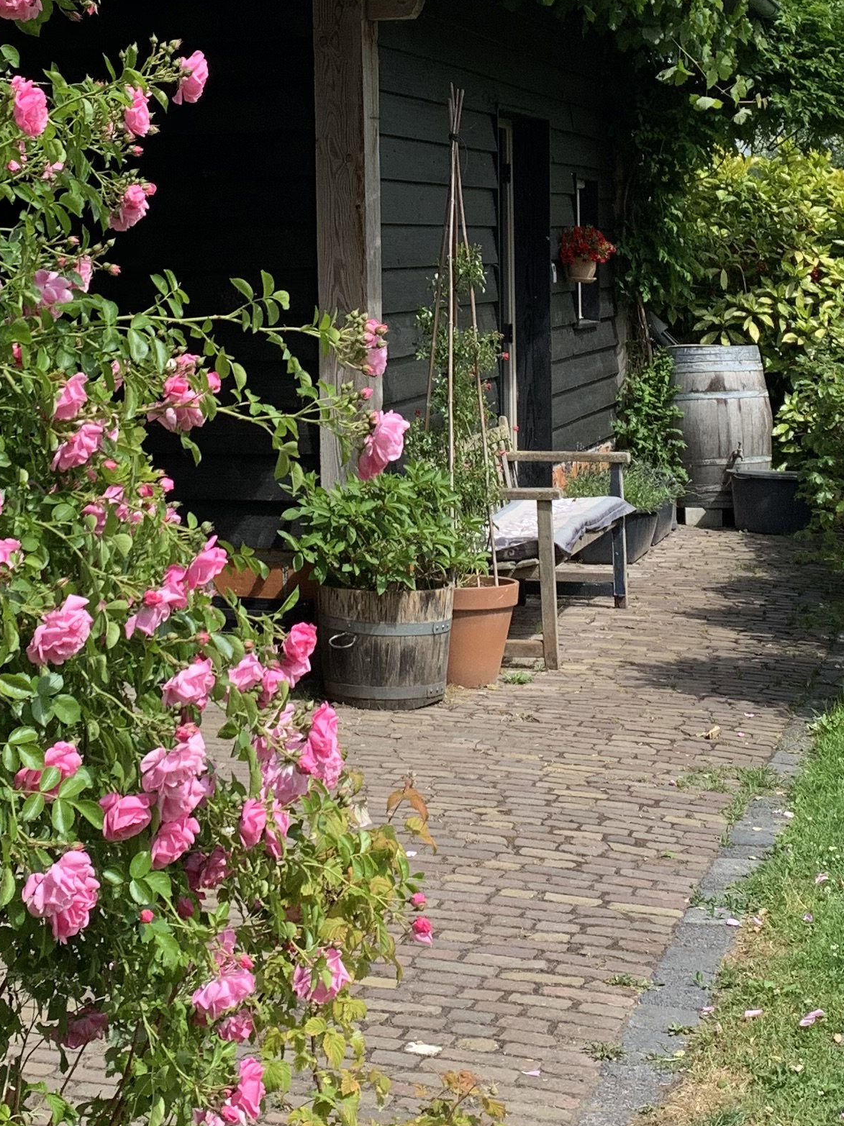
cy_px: 199
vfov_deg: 28.3
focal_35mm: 67
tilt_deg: +2.6
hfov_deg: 21.9
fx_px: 2179
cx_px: 367
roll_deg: +1.9
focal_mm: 4.25
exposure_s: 1/1513
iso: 25
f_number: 1.8
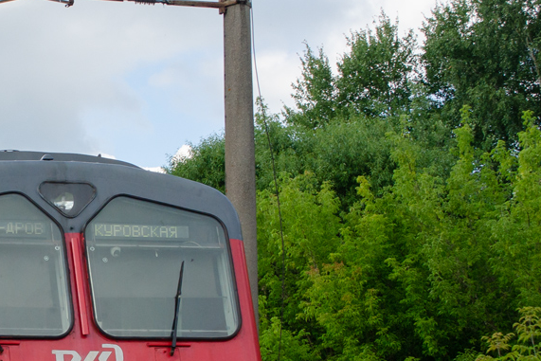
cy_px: 215
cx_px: -36
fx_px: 1774
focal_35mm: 118
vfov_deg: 11.6
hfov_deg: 16.9
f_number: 8
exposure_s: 1/500
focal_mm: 30
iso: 160
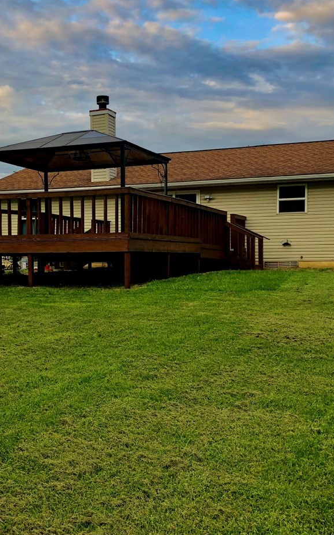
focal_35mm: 33
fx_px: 480
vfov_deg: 58.1
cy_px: 261
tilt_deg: -3.0
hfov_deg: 38.3
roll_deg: -0.2
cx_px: 148
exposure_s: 1/129
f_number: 1.8
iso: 20
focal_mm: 4
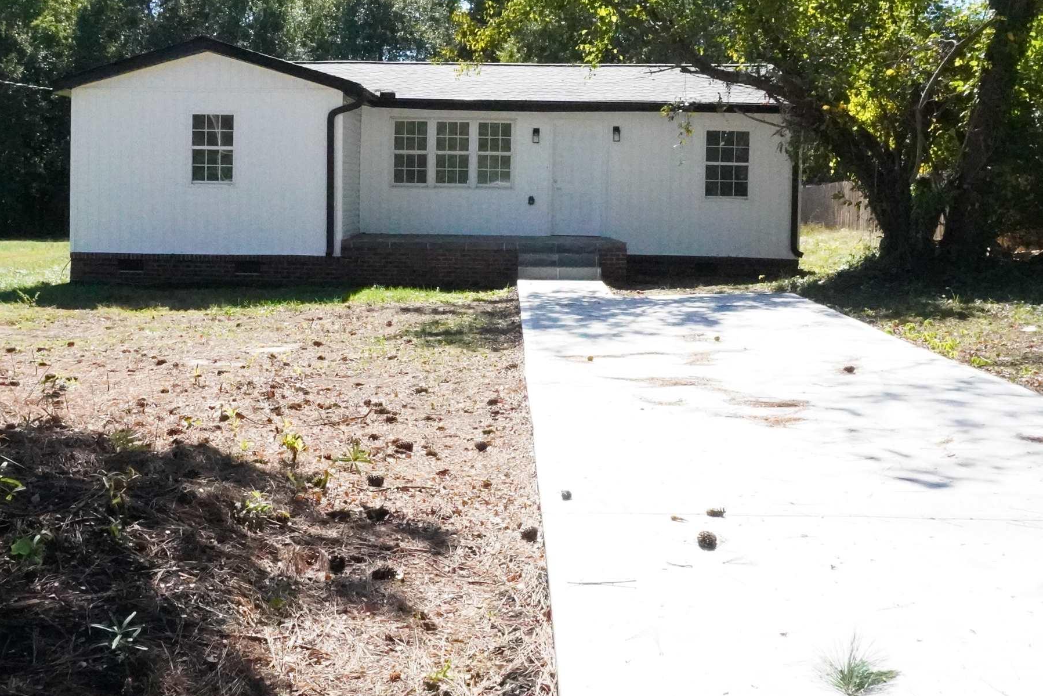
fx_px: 1188
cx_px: 472
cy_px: 220
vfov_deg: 32.3
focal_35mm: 41
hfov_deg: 47.3
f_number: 14
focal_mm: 16
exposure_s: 1/4000
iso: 16000
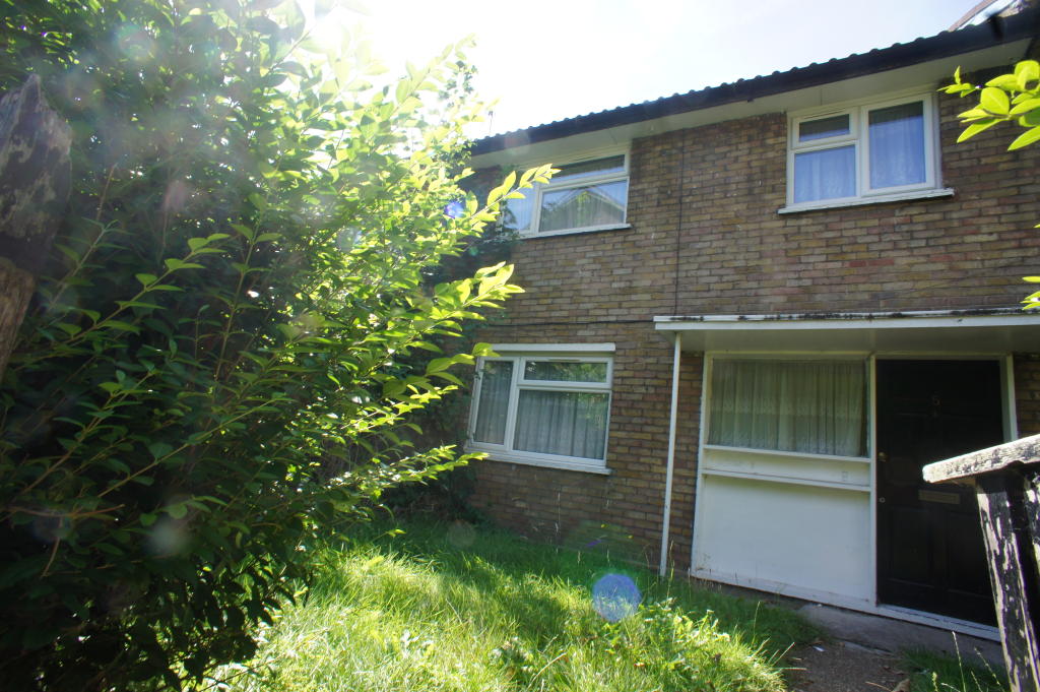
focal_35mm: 24
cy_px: 346
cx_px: 520
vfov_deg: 53.1
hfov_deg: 73.8
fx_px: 693
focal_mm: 16
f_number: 10
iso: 200
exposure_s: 1/60
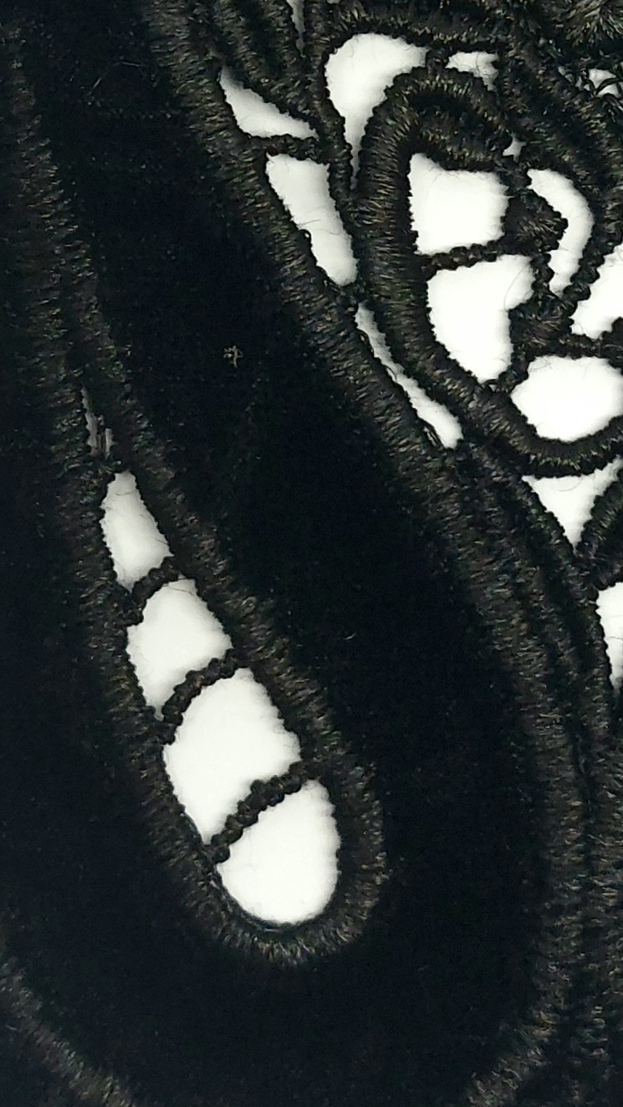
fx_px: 3846
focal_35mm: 131
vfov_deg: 16.0
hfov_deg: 9.2
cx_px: 534
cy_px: -48
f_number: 1.8
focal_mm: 5.23
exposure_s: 1/156
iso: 25
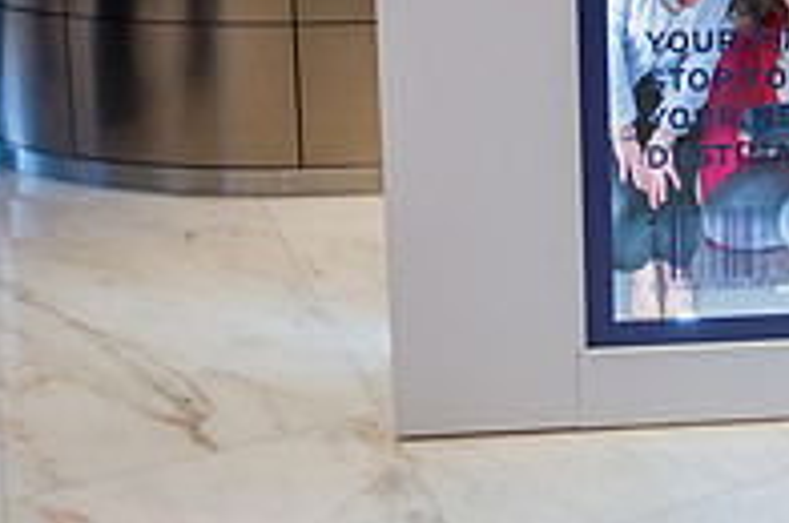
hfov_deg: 25.1
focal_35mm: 71
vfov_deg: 17.8
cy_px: -177
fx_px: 1554
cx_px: 998
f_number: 3.2
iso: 1250
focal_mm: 24
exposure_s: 1/500
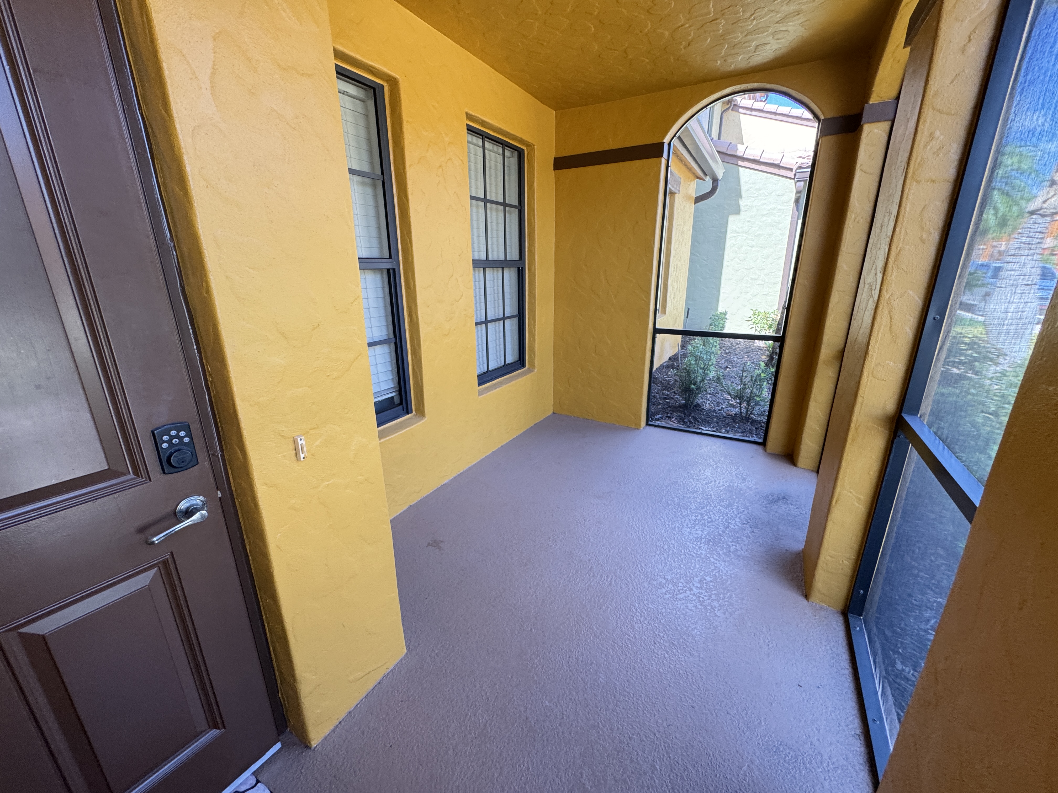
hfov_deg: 102.1
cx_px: 529
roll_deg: +0.9
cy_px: 396
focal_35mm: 14
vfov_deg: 85.7
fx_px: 428
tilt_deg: -17.2
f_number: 2.2
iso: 160
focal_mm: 2.22
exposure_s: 1/99
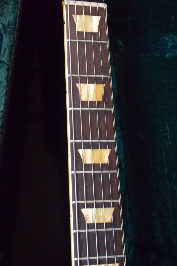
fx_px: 608
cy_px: 133
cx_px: 88
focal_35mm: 82
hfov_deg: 16.6
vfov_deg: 24.6
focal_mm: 55
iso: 6400
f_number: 5.6
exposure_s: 1/60
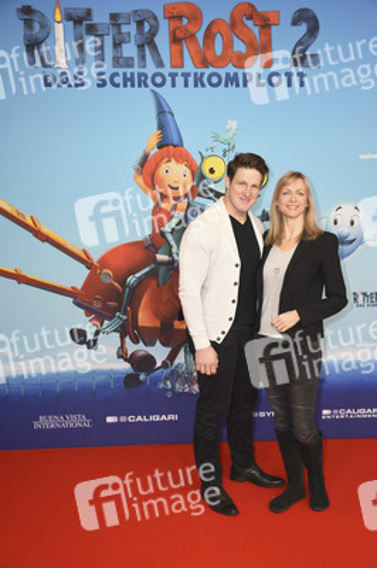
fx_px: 614
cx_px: 188
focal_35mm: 39
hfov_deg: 34.2
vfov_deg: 49.6
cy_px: 284
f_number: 4.5
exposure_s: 1/160
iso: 640
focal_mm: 26
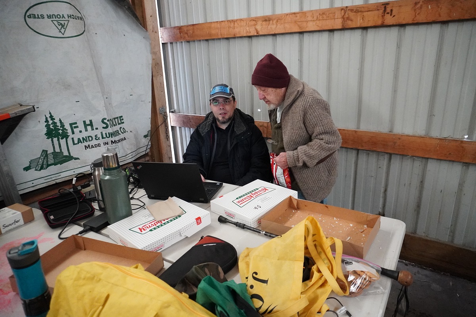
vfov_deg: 53.1
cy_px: 158
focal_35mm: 24
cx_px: 238
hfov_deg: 73.7
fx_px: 317
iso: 6400
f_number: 3.5
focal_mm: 16
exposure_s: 1/160
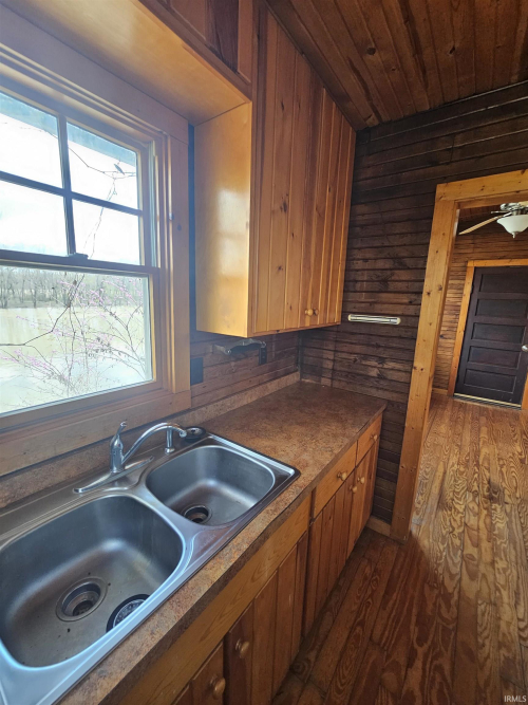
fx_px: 264
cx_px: 264
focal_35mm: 13
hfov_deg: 89.9
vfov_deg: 106.2
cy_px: 352
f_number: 2.2
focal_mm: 2.2
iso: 200
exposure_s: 1/60
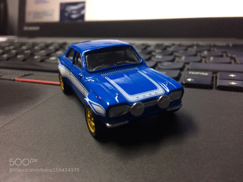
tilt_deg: -18.7
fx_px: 204
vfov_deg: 48.2
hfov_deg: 61.7
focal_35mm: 29
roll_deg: +2.9
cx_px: 122
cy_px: 91
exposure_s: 1/30
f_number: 2.2
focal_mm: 4.15
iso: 250
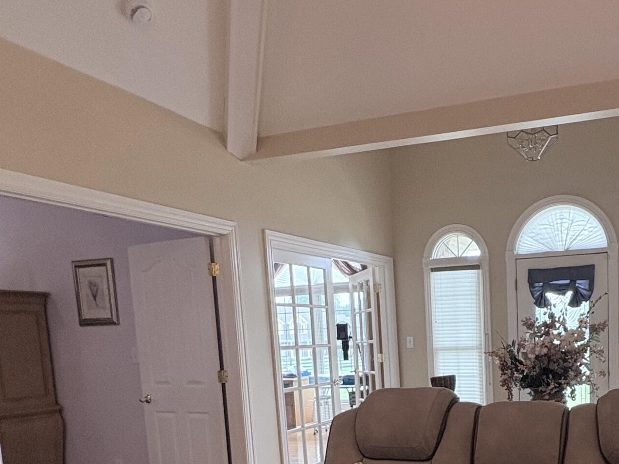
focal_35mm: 33
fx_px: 590
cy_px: 396
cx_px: 486
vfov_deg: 40.5
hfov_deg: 52.2
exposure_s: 1/120
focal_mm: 2.22
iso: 250
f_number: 2.2
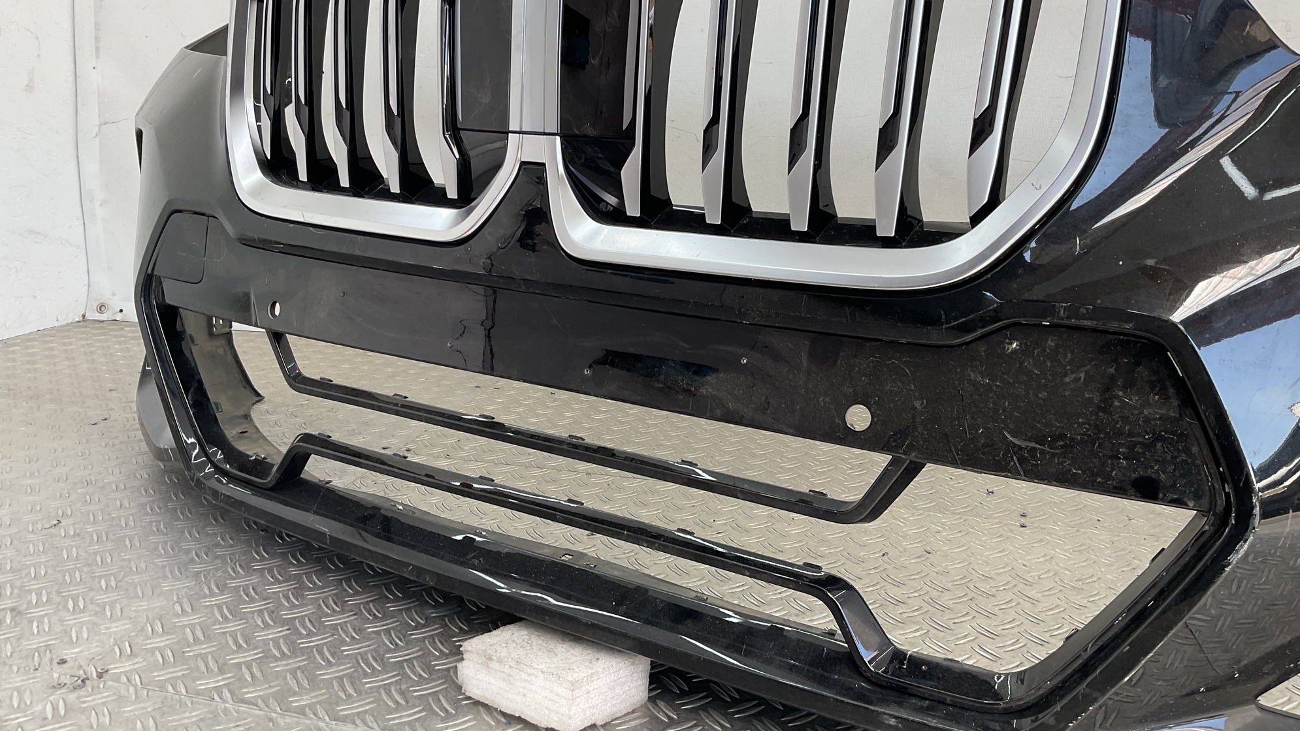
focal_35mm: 32
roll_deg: -2.1
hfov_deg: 61.0
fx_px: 1103
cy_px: 277
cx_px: 657
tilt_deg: -10.0
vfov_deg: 36.5
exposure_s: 1/100
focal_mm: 3
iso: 16
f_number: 1.8
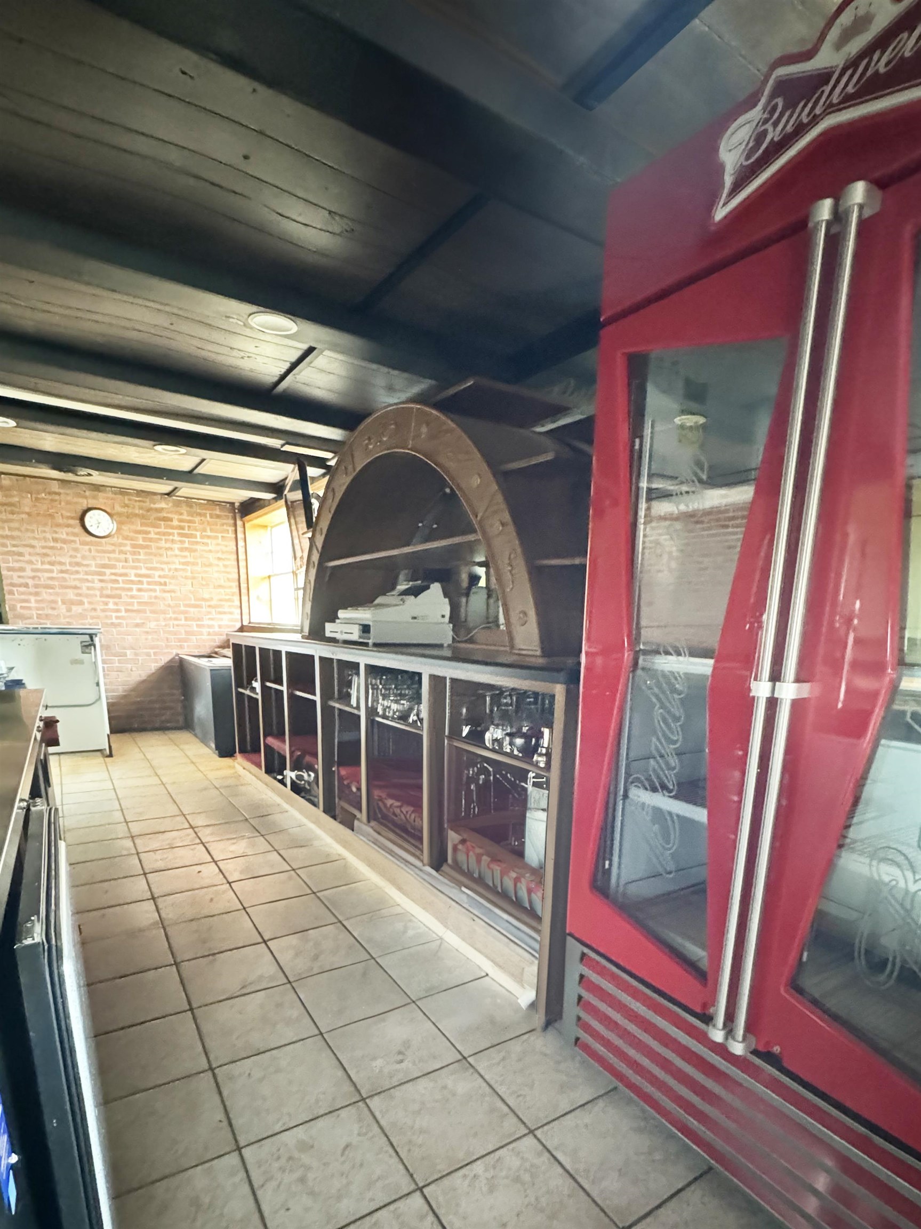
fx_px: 497
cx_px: 460
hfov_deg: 85.7
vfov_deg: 102.1
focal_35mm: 14
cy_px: 614
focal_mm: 2.22
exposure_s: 1/34
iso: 1600
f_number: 2.2
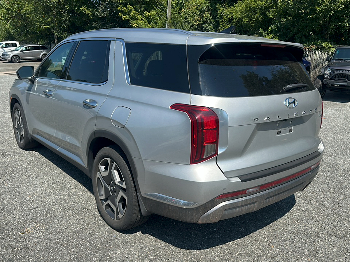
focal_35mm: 25
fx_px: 253
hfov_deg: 69.4
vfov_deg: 54.9
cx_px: 175
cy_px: 131
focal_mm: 6.86
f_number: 1.78
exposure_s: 1/3623
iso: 80
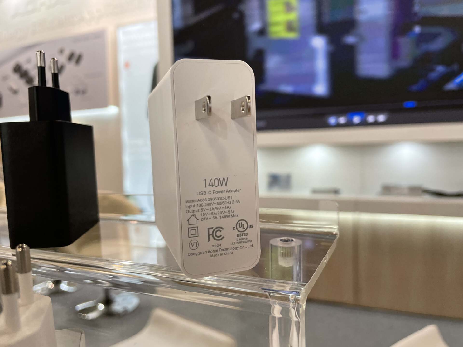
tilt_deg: -3.8
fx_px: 348
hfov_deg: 67.3
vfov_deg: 53.1
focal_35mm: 26
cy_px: 174
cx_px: 232
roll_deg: +1.2
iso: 32
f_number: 1.6
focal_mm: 4.2
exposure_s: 1/108
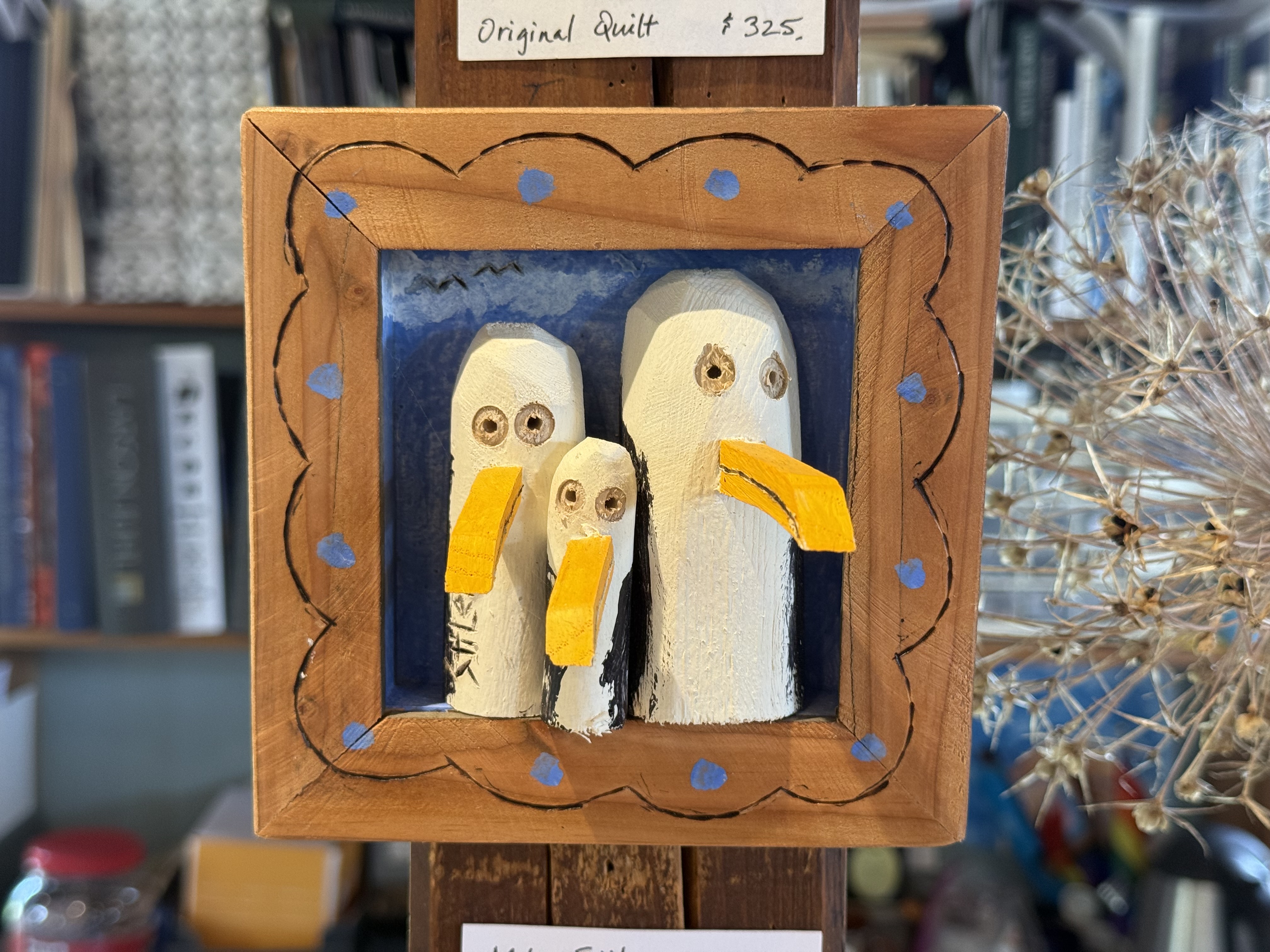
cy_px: 476
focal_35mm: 48
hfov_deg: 39.7
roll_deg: -0.6
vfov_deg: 30.3
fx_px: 1761
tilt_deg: -1.8
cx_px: 635
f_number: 1.78
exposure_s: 1/60
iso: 80
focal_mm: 6.76
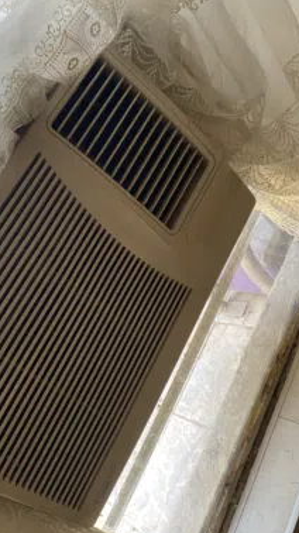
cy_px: 279
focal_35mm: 30
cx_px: 110
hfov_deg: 38.6
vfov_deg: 64.3
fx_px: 424
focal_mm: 4.25
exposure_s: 1/60
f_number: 1.8
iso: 200
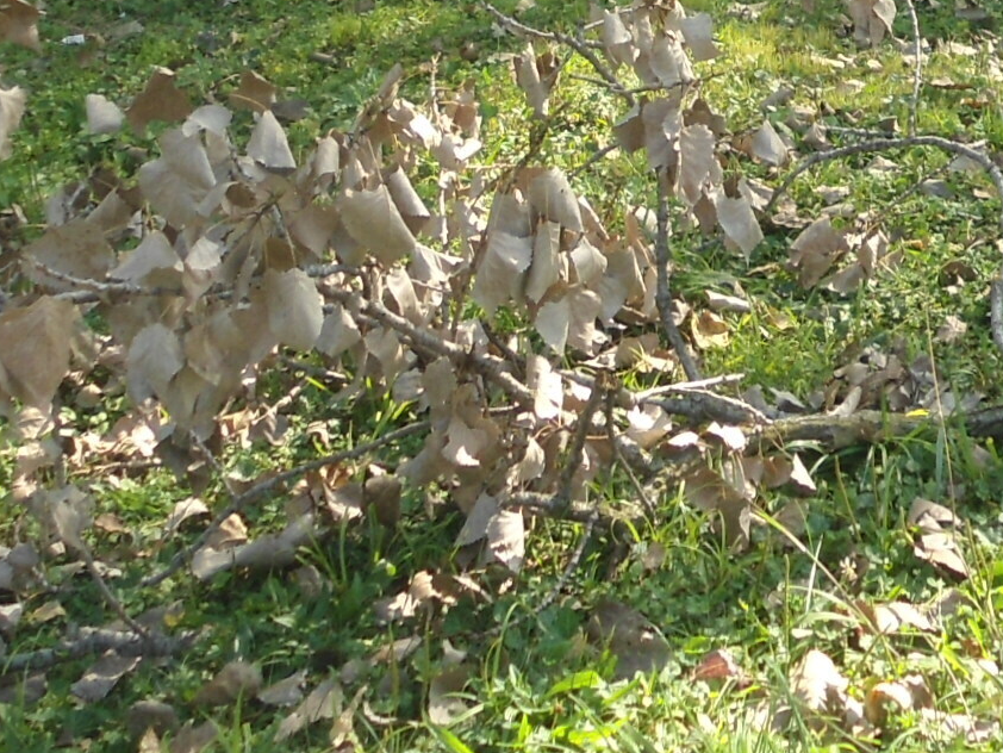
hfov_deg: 23.9
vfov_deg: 17.2
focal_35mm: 80
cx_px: 847
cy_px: -251
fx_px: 2319
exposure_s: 1/250
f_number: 2.8
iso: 80
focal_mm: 4.7
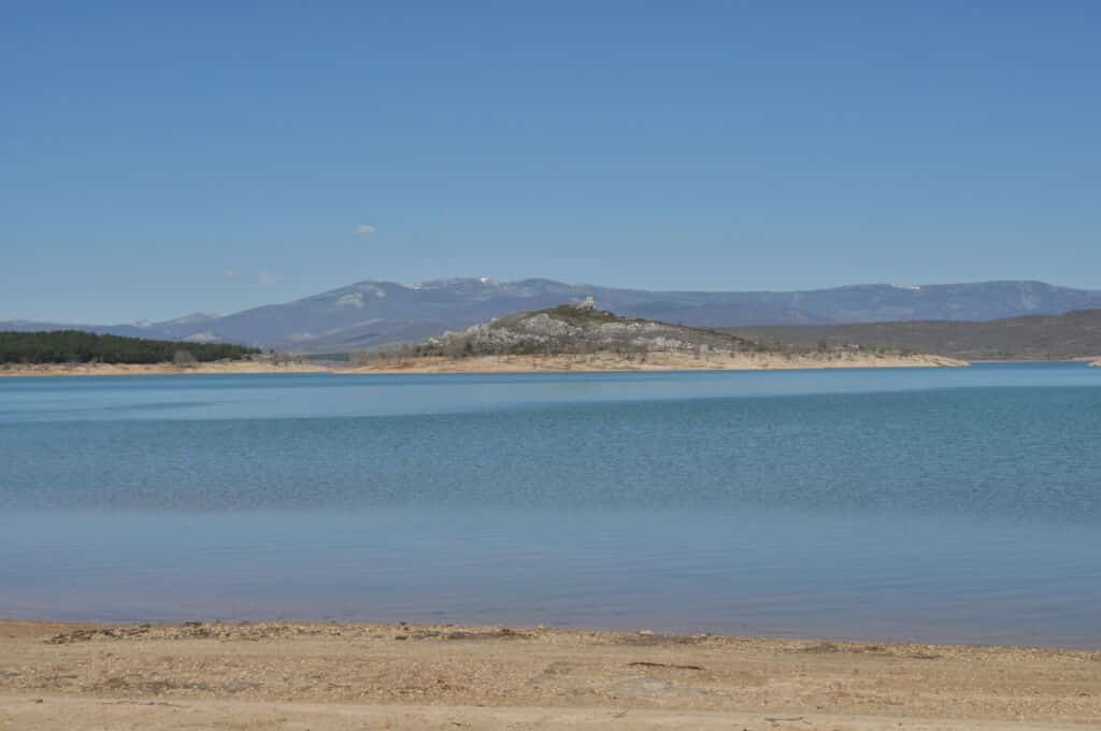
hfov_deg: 38.9
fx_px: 1558
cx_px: 550
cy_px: 366
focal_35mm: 51
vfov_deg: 26.4
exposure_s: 1/250
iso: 200
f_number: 20
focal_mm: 34
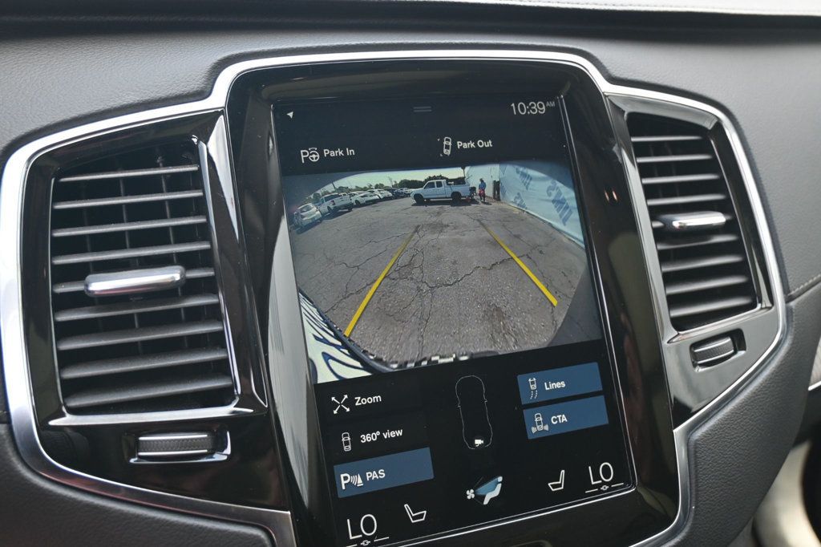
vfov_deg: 36.8
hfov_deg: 53.1
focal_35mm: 36
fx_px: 821
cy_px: 274
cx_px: 410
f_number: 4.2
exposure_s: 1/125
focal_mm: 24
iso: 640
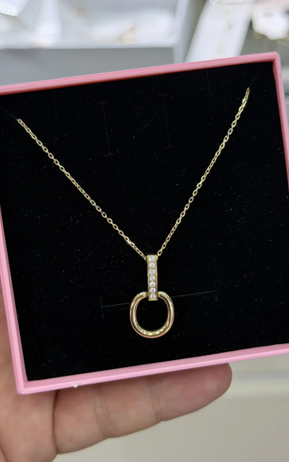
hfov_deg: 25.3
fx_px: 643
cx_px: 148
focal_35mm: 51
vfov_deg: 39.6
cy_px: 231
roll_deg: +6.2
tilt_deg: -39.2
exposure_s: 1/186
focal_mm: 6.76
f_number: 1.78
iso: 64
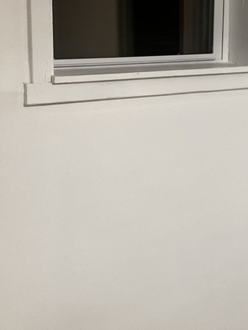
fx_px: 649
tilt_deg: -5.9
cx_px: 144
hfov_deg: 21.6
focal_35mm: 68
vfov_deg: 28.5
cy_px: 128
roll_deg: +2.8
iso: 80
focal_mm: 5.7
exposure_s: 1/60
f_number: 1.5
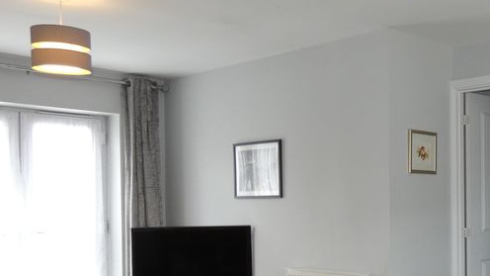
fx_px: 585
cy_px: 210
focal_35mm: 45
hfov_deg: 41.7
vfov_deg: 26.2
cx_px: 444
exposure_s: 1/60
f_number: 2.8
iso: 160
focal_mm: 3.6
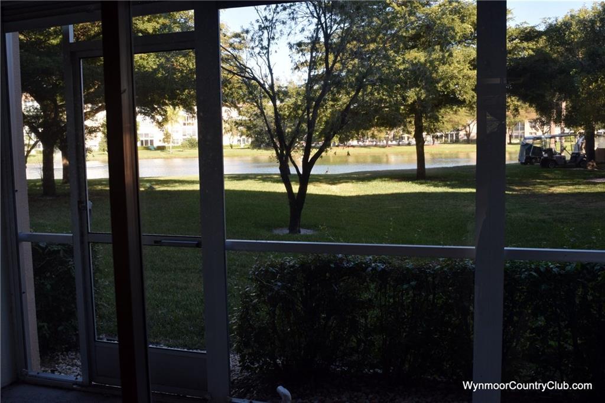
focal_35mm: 36
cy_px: 202
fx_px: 605
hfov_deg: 53.1
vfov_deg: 36.9
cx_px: 302
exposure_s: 1/200
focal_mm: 24
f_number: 7.1
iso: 400
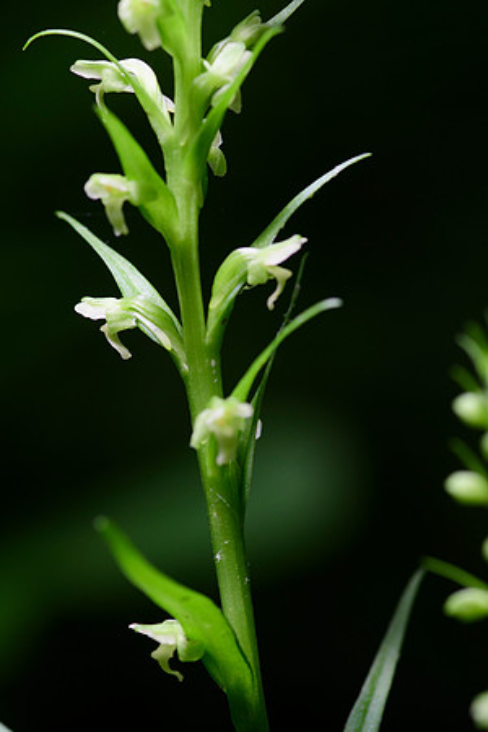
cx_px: 244
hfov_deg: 9.1
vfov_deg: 13.7
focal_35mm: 150
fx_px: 3050
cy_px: 366
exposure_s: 1/100
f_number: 9
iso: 400
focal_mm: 100
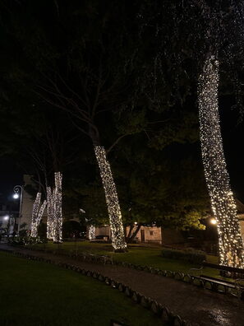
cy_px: 163
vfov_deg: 71.6
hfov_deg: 56.8
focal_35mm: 24
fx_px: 226
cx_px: 122
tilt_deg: +16.8
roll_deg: +0.8
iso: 800
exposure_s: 1/33
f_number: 1.78
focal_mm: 6.86
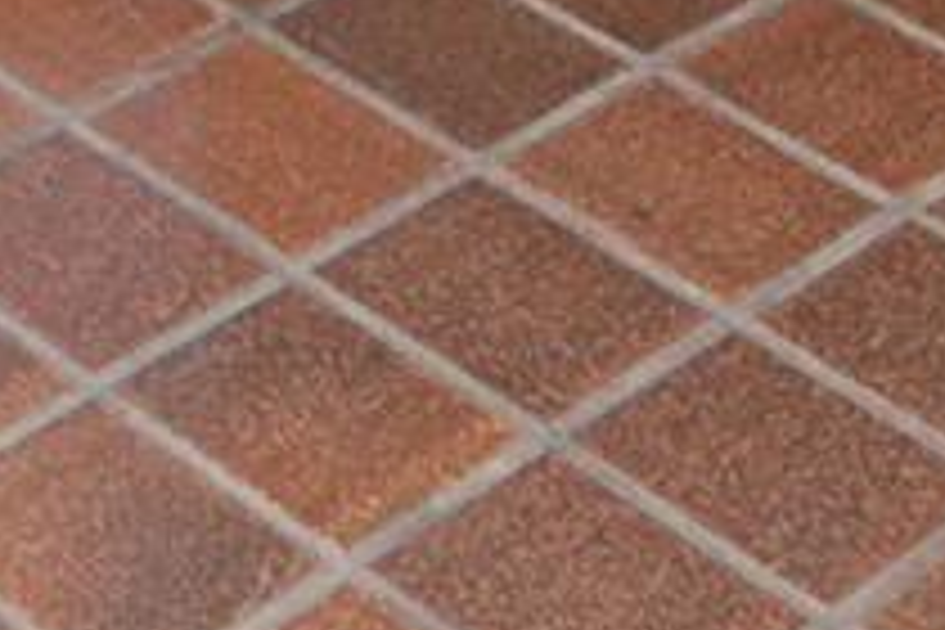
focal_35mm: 137
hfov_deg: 13.0
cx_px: -945
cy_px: -1730
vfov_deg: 7.6
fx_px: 3596
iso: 640
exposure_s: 1/60
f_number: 4
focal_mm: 12
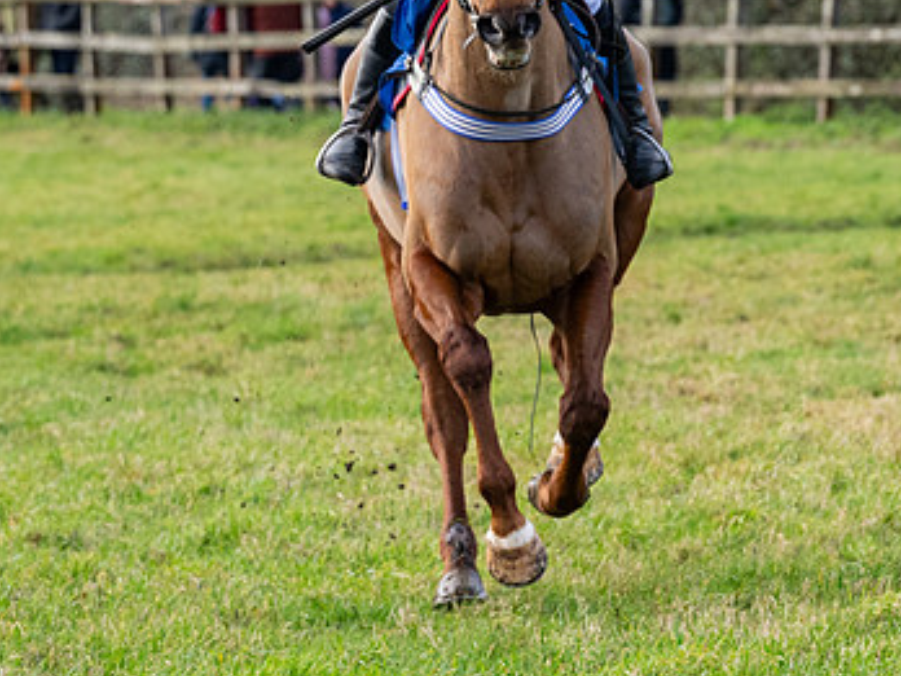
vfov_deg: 2.9
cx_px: 607
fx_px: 13118
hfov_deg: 3.9
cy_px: 49
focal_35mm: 504
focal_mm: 140
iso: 800
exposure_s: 1/800
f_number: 5
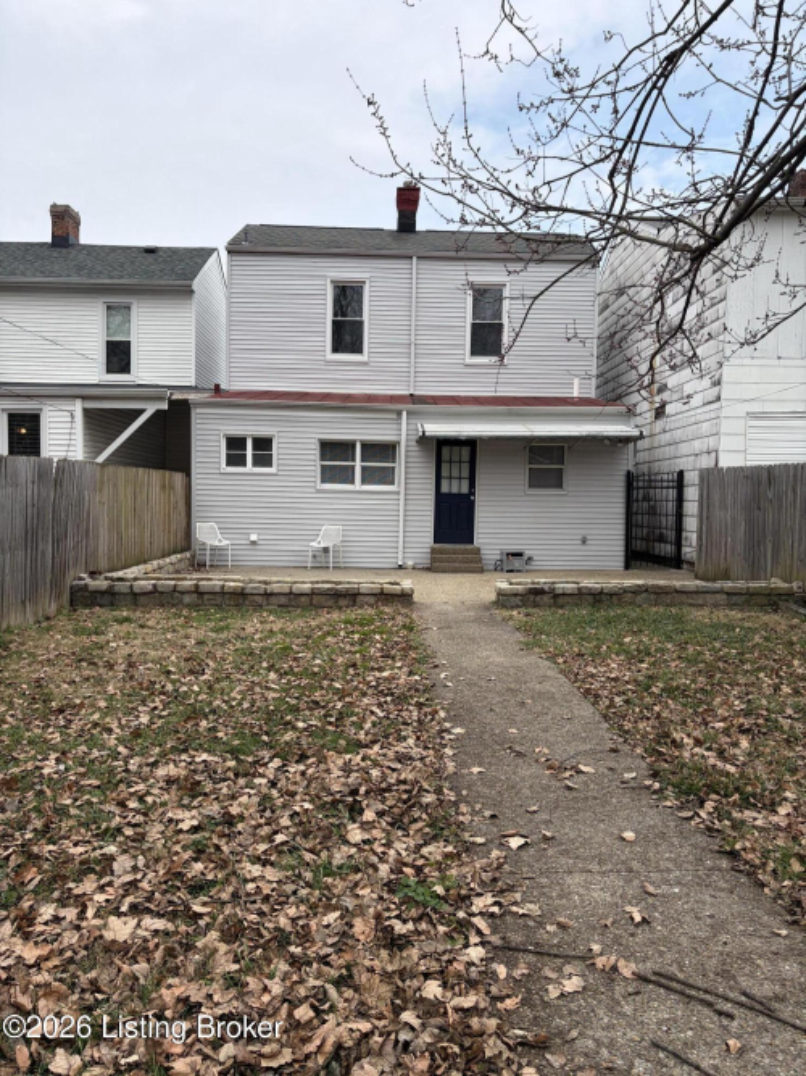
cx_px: 403
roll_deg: -0.9
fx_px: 807
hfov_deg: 53.0
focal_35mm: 26
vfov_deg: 67.3
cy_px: 538
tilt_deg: -2.4
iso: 50
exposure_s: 1/1451
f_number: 1.6
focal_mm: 5.96
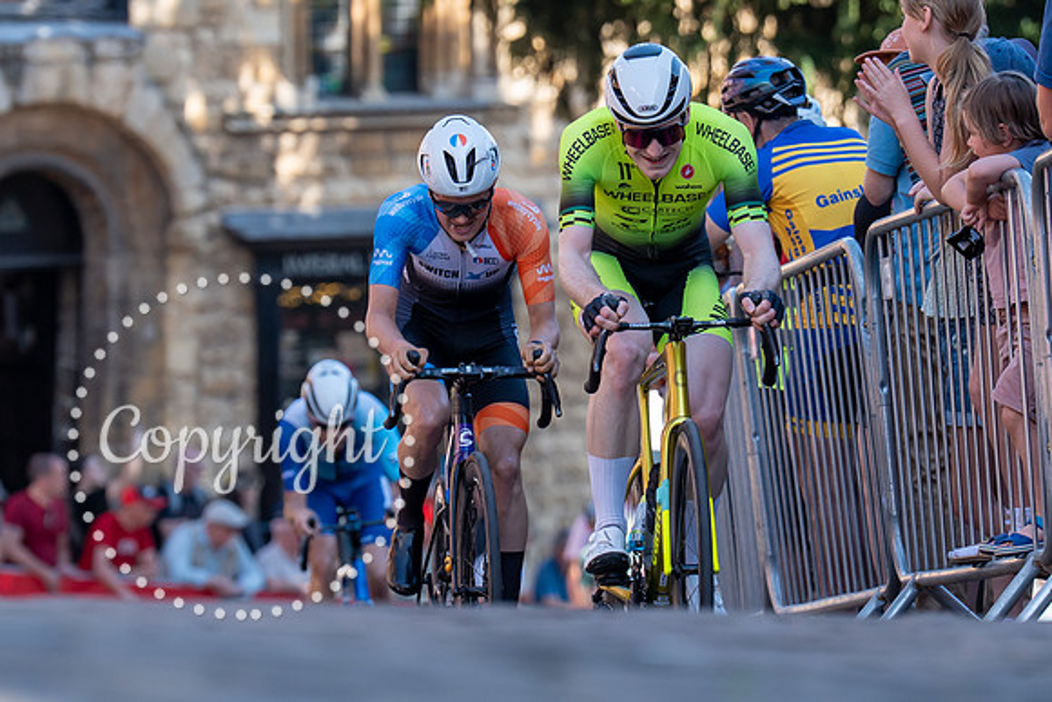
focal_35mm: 352
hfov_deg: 5.9
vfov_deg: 3.9
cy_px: 324
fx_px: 10274
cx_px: 525
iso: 400
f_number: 3.5
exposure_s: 1/1000
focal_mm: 167
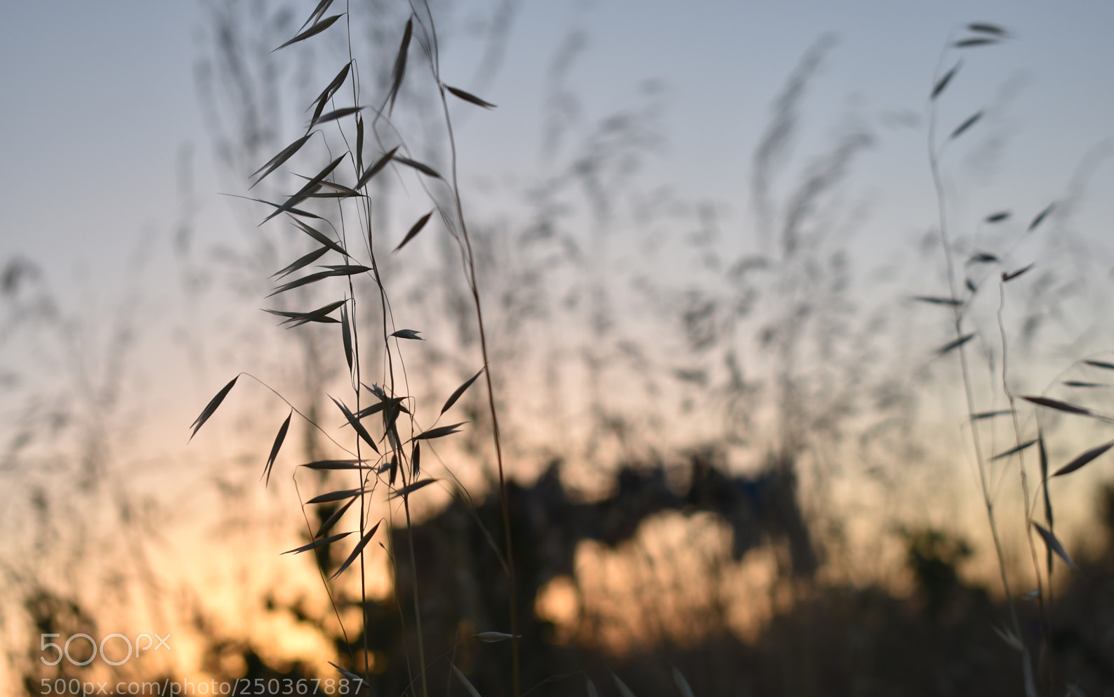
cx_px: 558
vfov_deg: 17.6
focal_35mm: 74
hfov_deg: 27.8
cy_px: 367
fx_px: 2247
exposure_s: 1/250
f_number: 5.3
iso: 100
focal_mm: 48
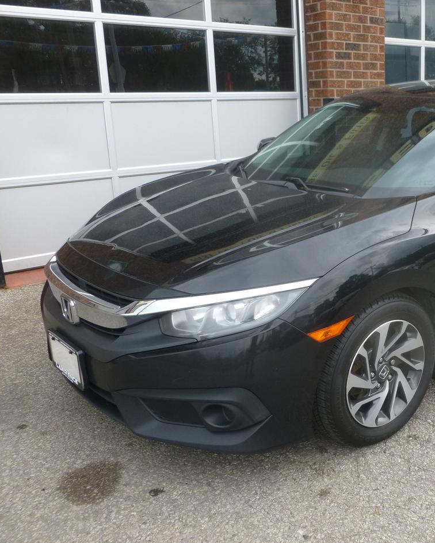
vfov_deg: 49.1
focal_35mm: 37
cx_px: 364
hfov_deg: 38.2
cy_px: 275
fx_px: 595
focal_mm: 5
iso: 100
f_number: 3.3
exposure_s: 1/160
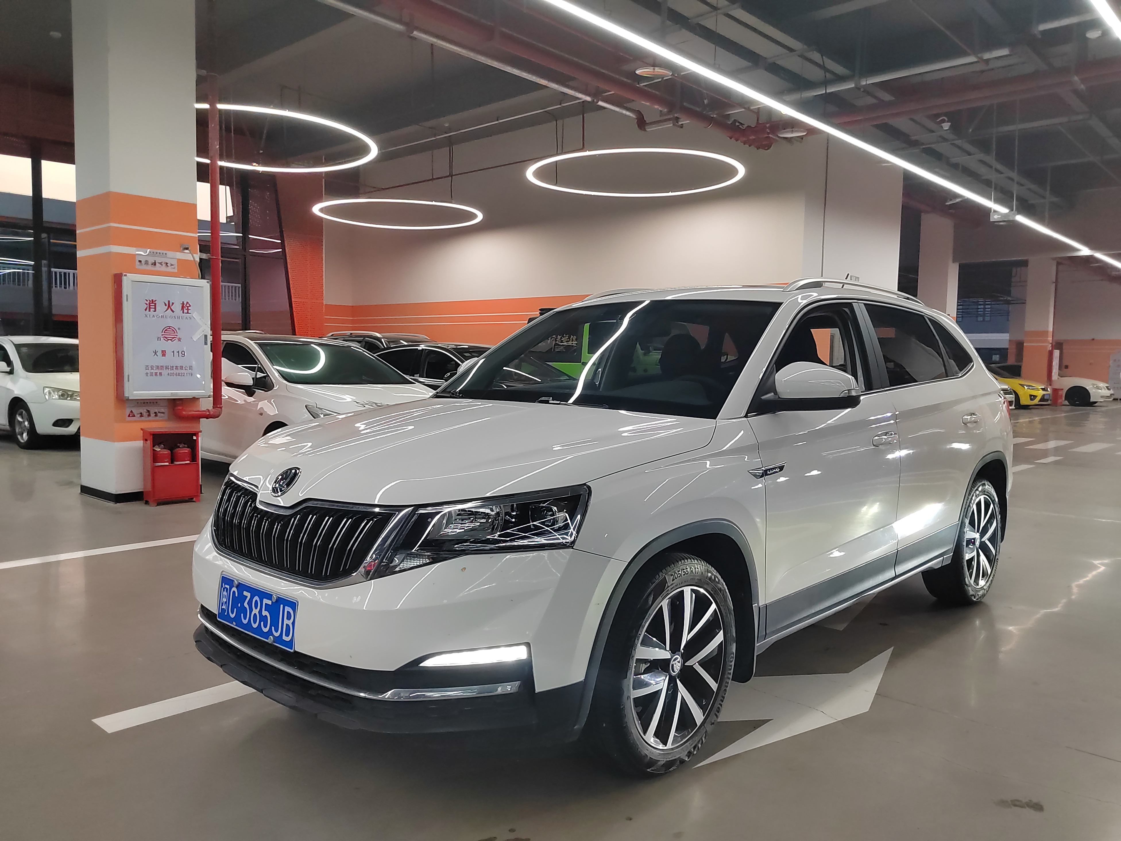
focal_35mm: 23
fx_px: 745
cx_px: 560
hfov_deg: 73.9
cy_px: 420
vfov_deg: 58.9
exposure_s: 1/33.3
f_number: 1.9
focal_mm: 5.52
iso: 959
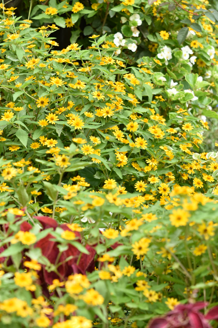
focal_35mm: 128
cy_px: 164
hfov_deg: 10.8
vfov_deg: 16.1
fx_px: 1158
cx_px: 109
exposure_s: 1/250
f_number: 6.3
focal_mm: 85
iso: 100
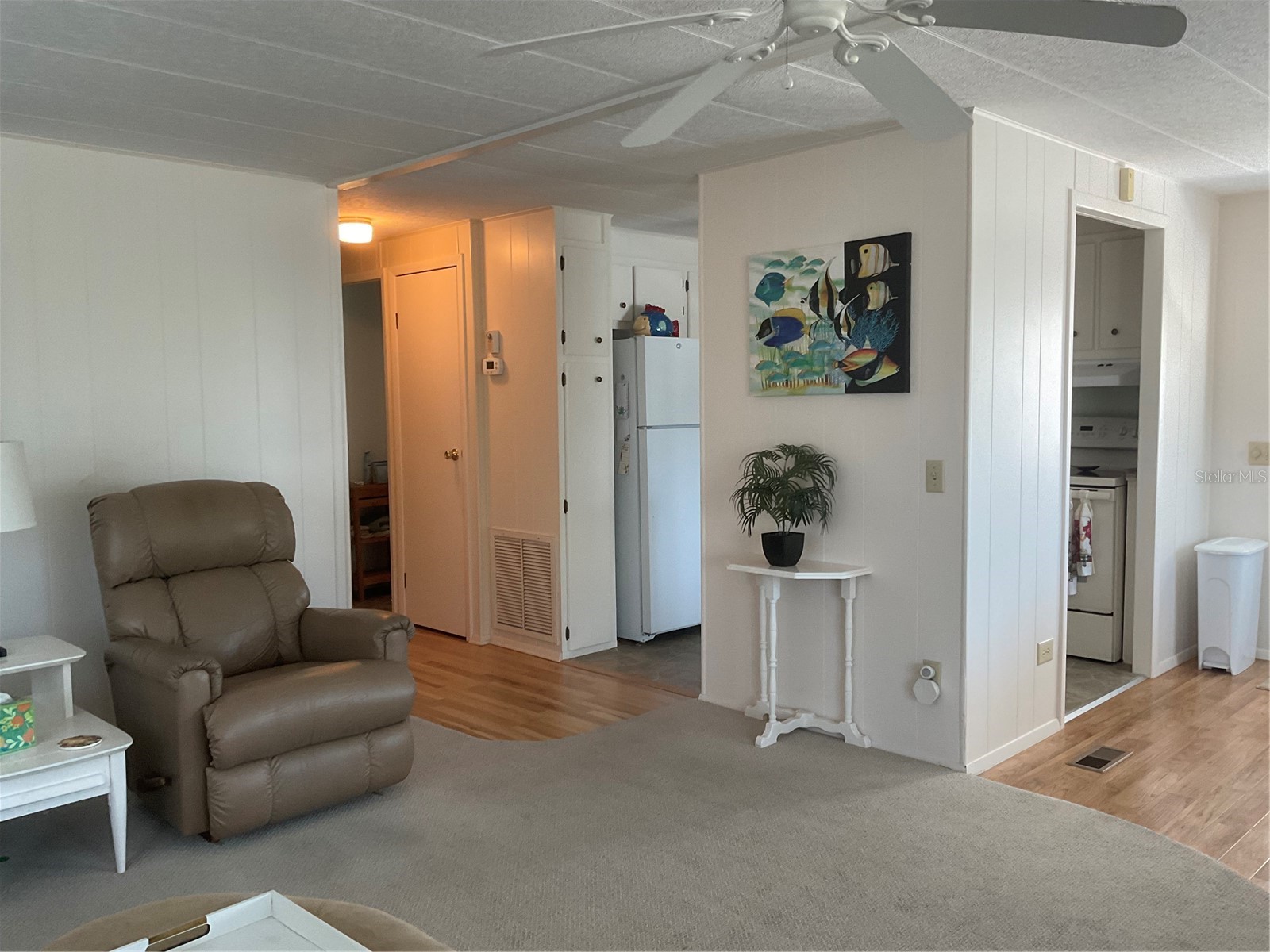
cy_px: 476
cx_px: 635
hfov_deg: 61.7
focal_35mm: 29
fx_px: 1064
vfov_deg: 48.2
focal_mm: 3
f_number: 1.8
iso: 100
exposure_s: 1/60
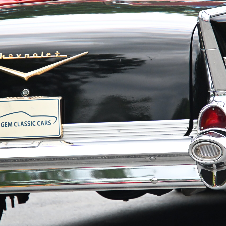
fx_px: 3469
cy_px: 113
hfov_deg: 3.7
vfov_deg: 3.7
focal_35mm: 470
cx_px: 127
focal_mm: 245
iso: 3200
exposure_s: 1/250
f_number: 6.3
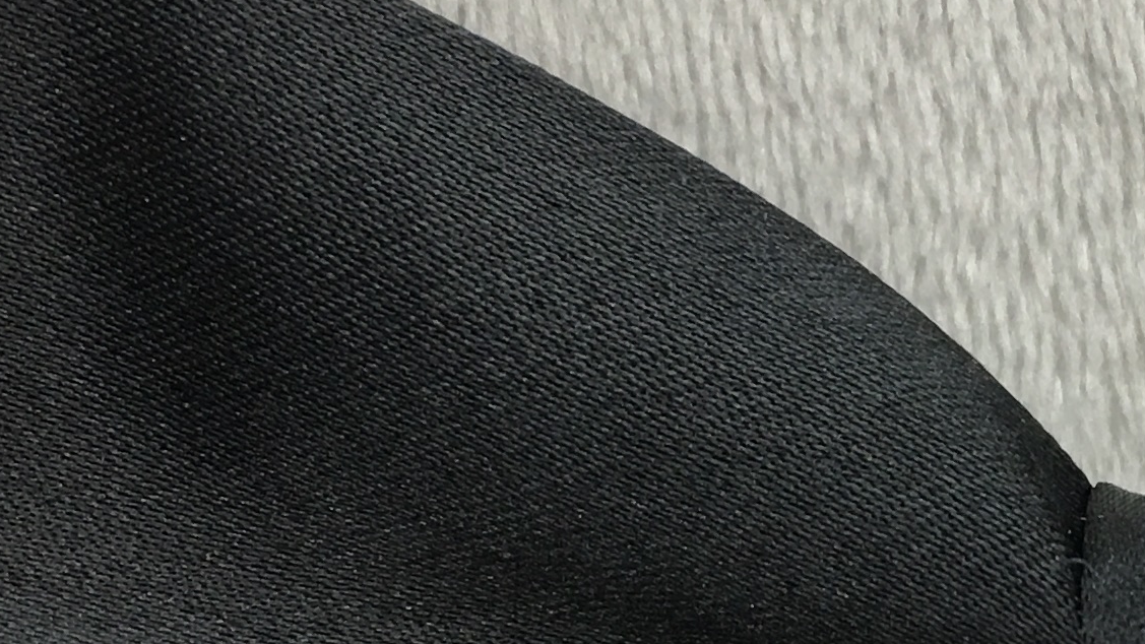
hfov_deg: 18.3
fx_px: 3431
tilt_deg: -55.2
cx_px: 1239
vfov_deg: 10.6
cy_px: 719
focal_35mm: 113
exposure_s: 1/15
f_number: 2.2
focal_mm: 4.15
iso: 25
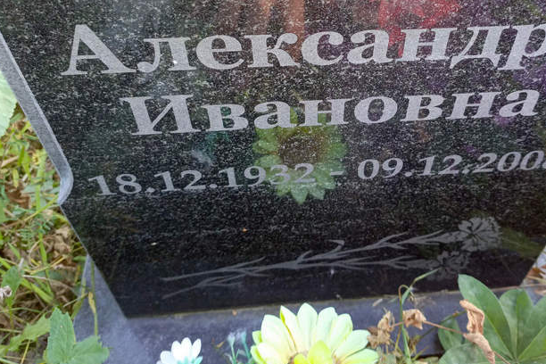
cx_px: 331
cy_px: 103
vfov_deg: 38.1
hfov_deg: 55.3
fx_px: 516
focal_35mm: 34
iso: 203
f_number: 1.69
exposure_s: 1/50
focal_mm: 4.76
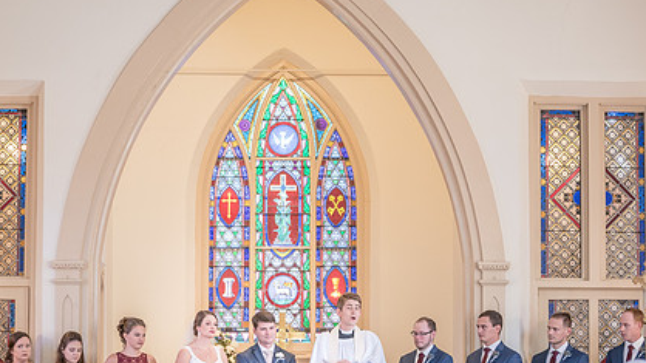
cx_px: 261
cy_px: 231
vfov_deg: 10.4
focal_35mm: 116
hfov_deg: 18.5
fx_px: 1987
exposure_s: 1/100
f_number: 2.8
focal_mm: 70
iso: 2000
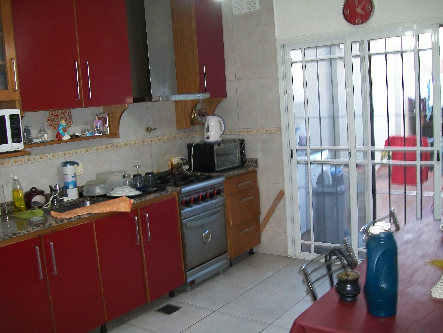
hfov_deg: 51.4
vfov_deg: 39.7
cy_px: 166
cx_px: 222
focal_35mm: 36
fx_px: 461
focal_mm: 6
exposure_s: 1/30
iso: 160
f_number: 2.7
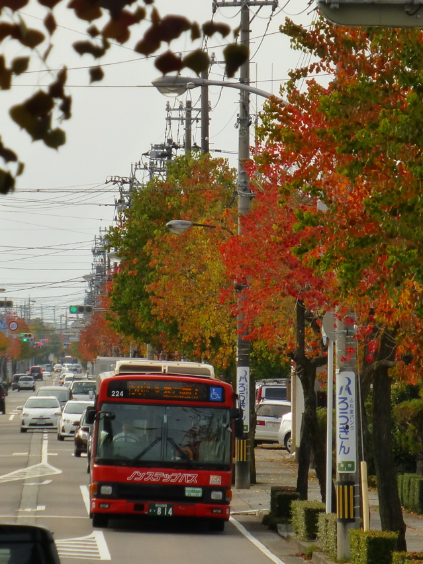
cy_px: 299
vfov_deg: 4.9
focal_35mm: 402
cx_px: 193
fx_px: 6550
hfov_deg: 3.7
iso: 160
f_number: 5.6
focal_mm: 38.2
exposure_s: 1/500
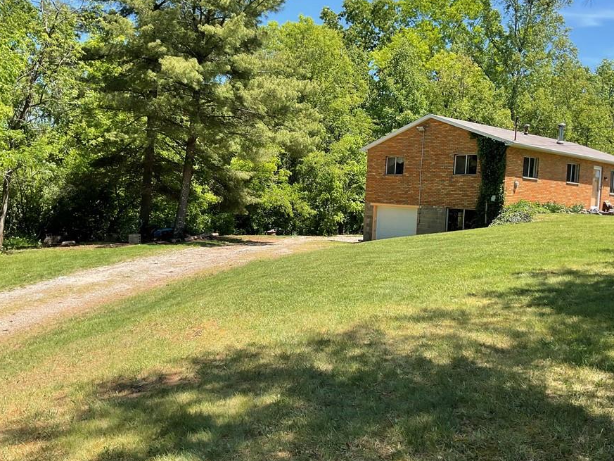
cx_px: 340
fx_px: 603
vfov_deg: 41.8
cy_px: 228
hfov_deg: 53.8
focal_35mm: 34
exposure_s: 1/759
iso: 16
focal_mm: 3
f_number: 1.8
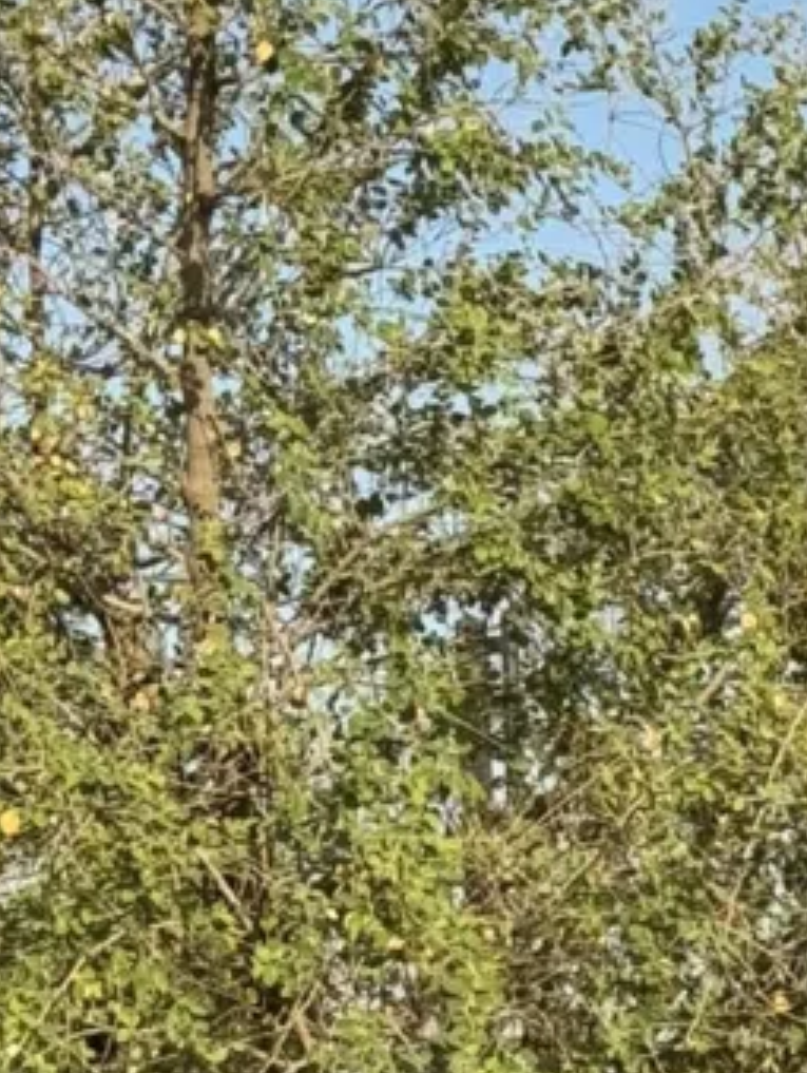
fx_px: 5988
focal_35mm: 193
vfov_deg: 10.0
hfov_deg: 7.5
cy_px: 1366
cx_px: 1475
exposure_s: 1/2611
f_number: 1.78
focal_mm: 6.76
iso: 64
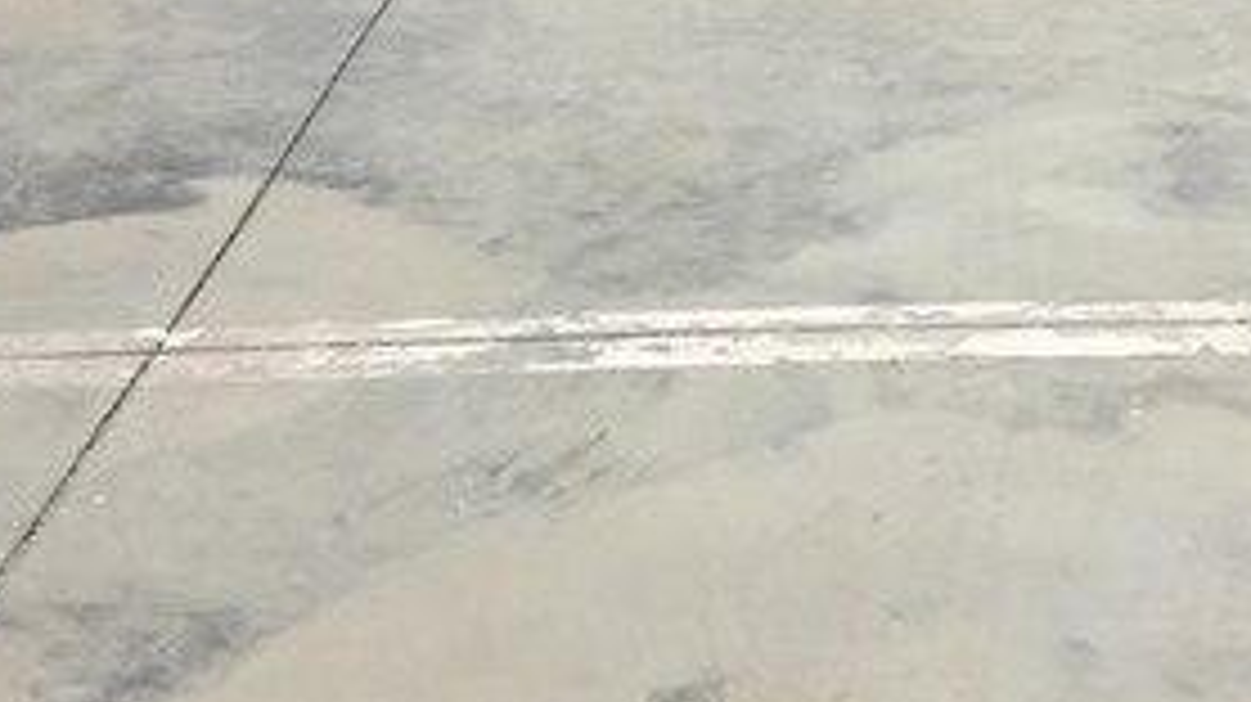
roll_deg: +0.1
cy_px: -313
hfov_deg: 28.0
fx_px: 2486
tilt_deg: -7.7
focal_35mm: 75
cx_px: 846
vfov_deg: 15.0
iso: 32
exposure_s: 1/5650
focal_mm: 4.15
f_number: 2.2
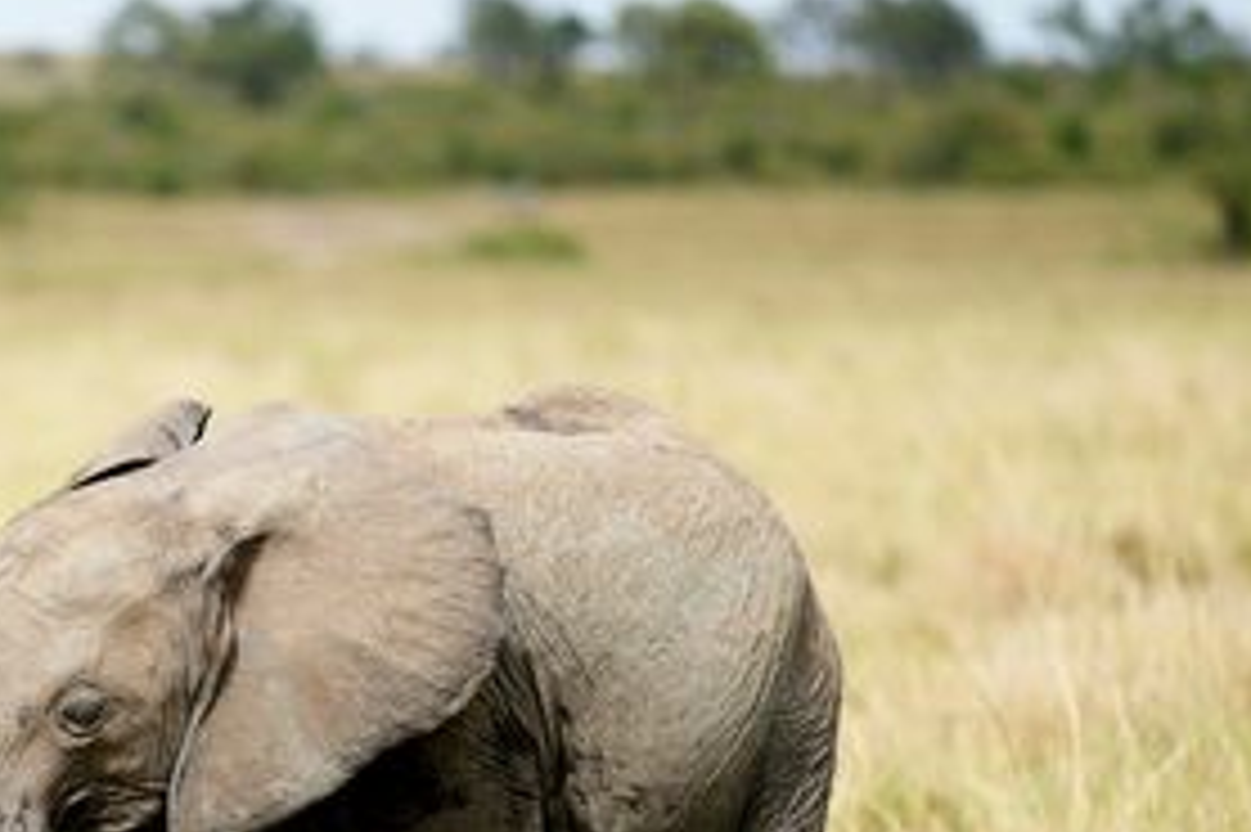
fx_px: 12815
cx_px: 252
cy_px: 677
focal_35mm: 369
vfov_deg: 3.7
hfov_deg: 5.6
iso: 160
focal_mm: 200
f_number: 2.8
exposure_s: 1/1000
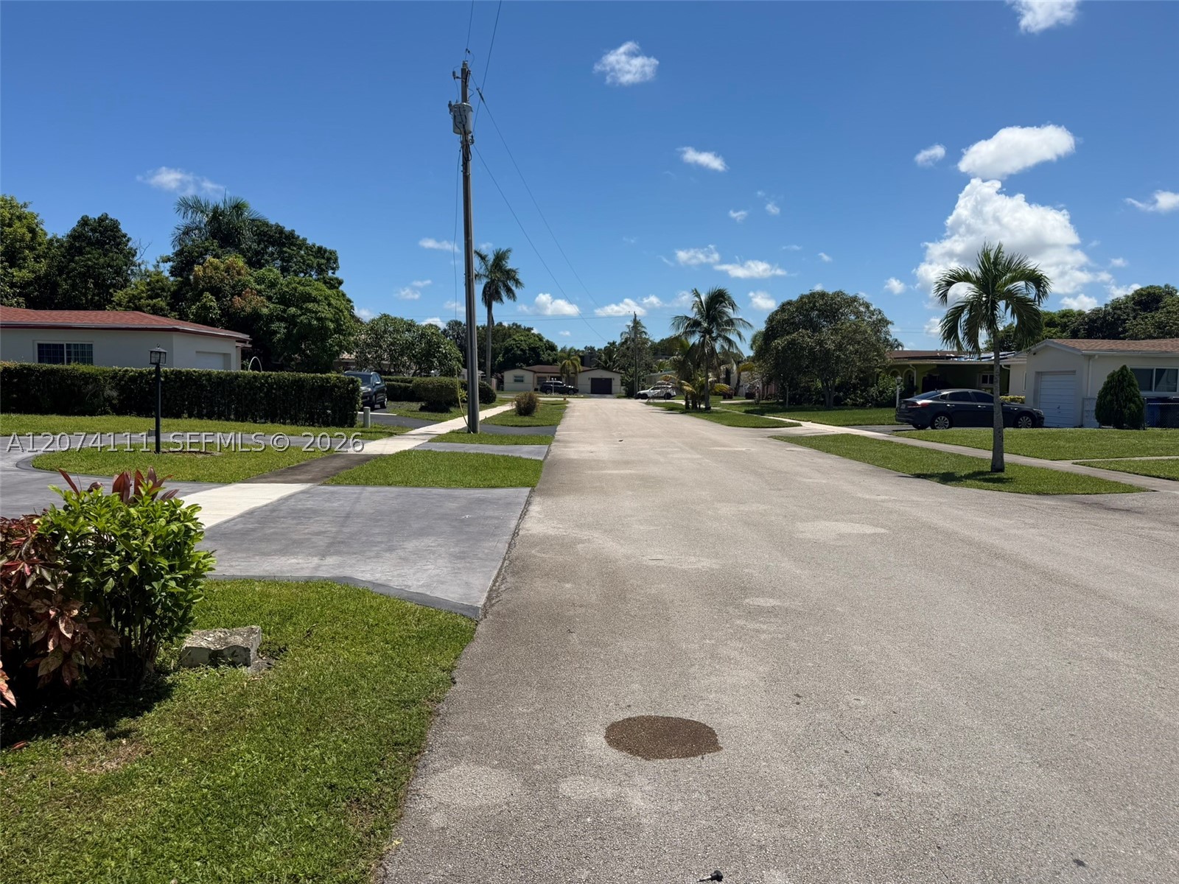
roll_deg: -1.1
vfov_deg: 56.8
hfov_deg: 71.6
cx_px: 590
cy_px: 442
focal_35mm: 24
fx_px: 817
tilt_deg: -3.3
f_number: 1.78
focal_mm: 6.76
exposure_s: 1/8130
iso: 80
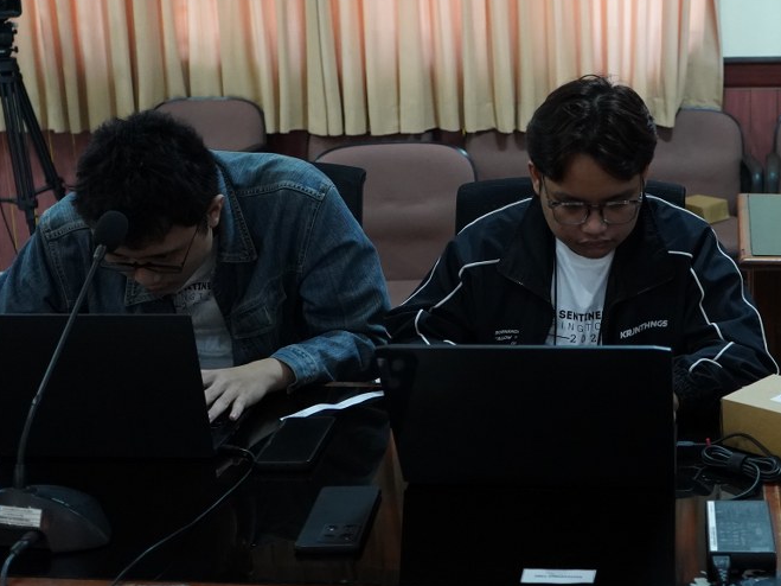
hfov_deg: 33.7
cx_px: 581
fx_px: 1263
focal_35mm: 56
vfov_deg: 26.0
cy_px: 203
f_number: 3.5
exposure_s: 1/160
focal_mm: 30
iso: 4000
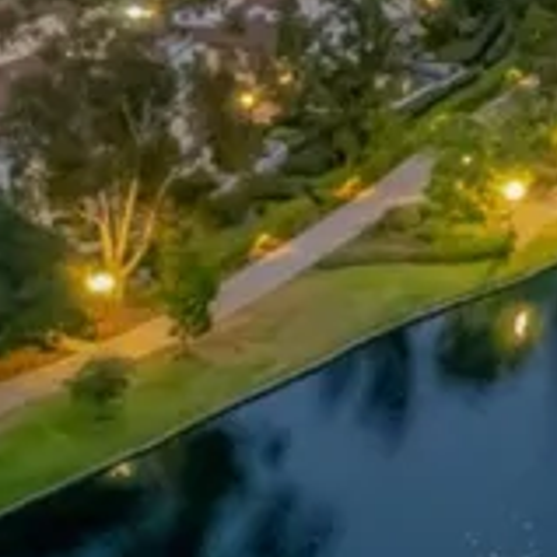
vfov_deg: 17.3
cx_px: 1007
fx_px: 1802
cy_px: 42
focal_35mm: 99
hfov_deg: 15.2
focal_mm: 8.38
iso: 1020
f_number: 2.8
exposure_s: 1/6
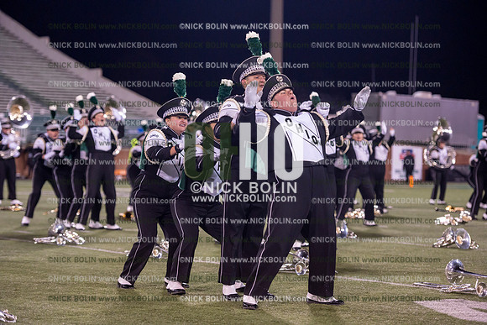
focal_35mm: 112
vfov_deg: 12.2
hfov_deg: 18.3
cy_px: 162
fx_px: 1515
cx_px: 244
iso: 2500
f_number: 2.8
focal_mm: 112
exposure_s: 1/1250
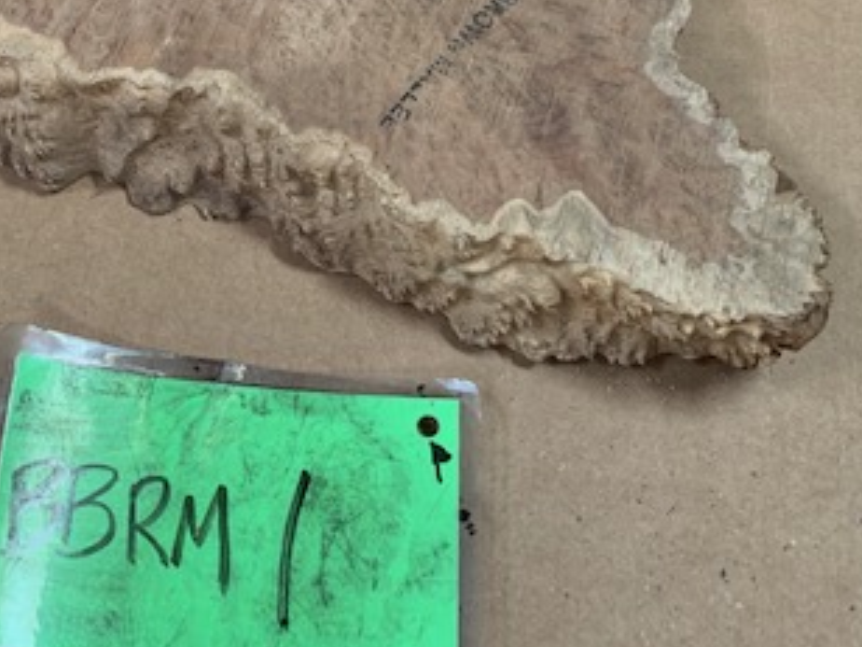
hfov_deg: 35.0
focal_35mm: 54
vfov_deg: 25.8
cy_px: 20
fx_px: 1345
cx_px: 255
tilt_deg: -58.0
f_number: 1.8
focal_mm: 4.25
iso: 100
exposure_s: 1/106
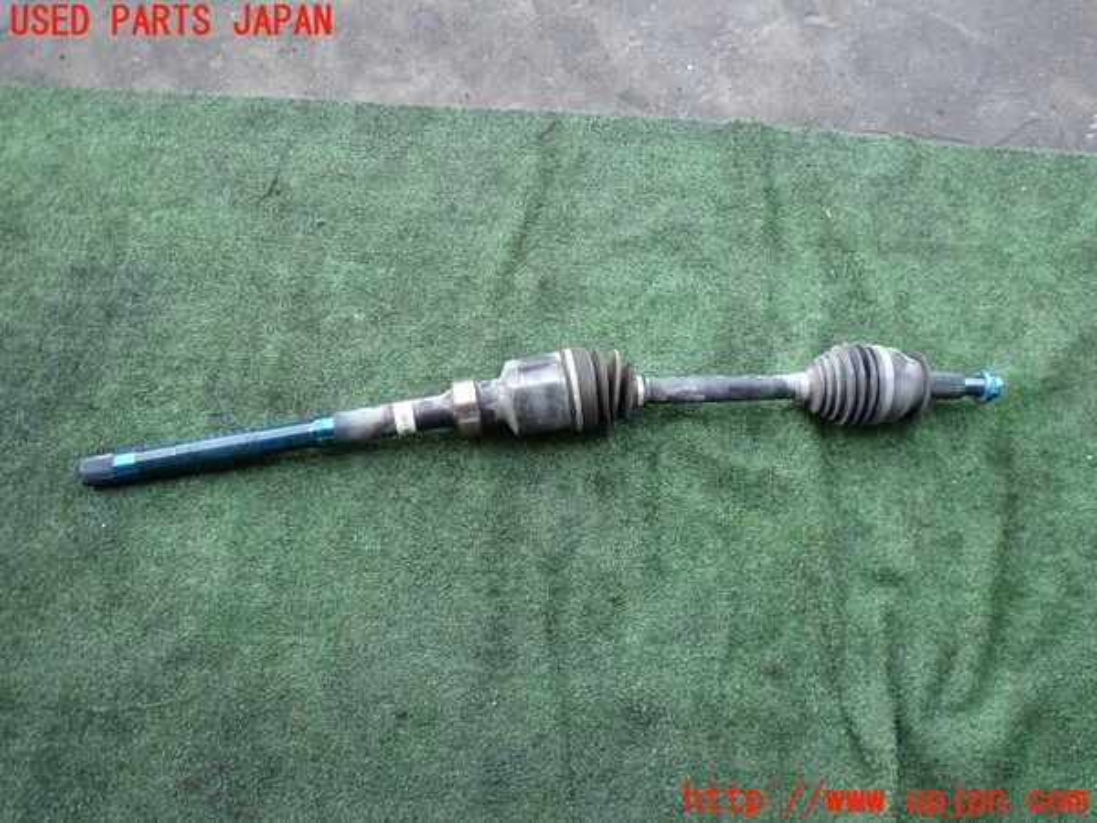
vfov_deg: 46.8
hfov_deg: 60.0
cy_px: 412
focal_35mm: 30
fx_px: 951
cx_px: 548
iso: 160
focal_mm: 5.4
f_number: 2.3
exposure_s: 1/125
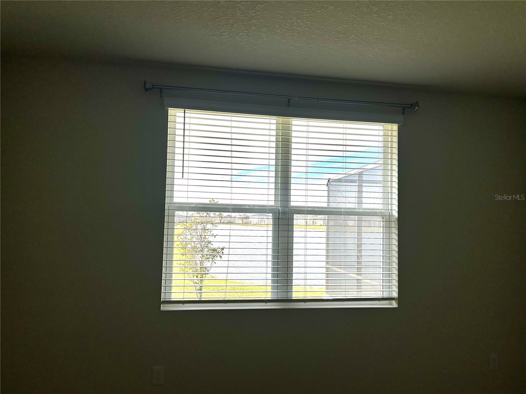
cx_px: 263
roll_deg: -0.8
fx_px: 395
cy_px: 197
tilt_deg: +3.5
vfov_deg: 53.1
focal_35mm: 26
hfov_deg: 67.3
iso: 50
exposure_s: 1/1779
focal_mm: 5.7
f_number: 1.5
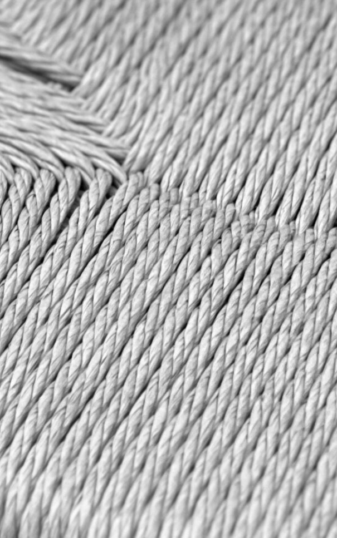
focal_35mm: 216
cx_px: -368
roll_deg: -0.5
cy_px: 110
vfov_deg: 9.7
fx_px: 3172
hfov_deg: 5.9
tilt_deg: -32.3
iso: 200
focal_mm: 9
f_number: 2.8
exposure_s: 1/40
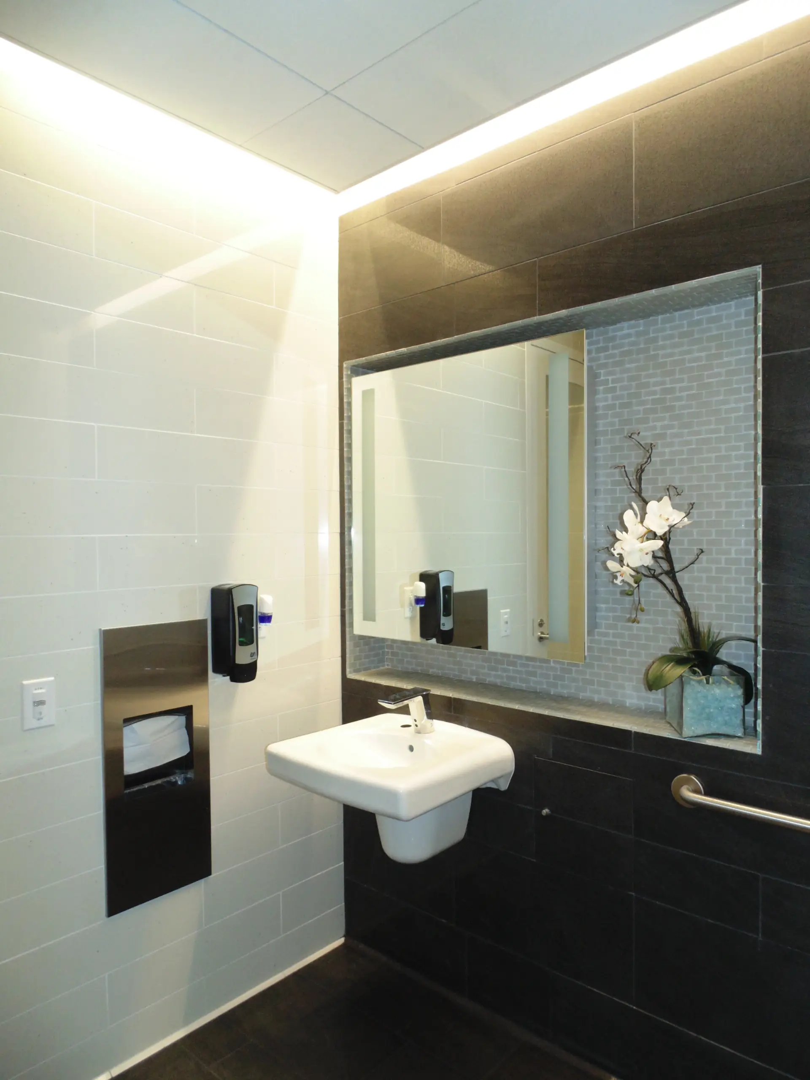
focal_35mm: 22
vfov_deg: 76.4
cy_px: 540
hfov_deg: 61.1
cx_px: 405
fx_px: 686
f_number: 3.1
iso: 200
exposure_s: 1/30
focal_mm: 4
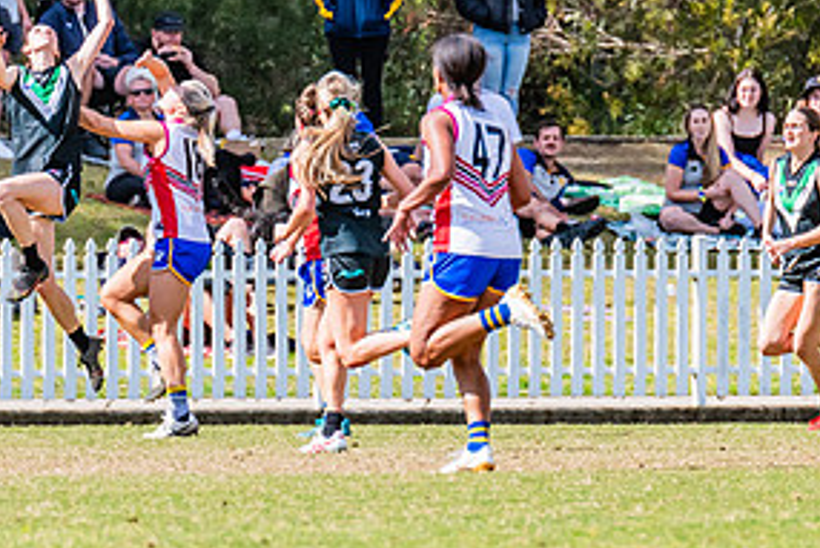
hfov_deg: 2.1
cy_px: 235
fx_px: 22059
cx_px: 120
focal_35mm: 968
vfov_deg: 1.4
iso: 800
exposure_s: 1/1250
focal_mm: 420
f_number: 9
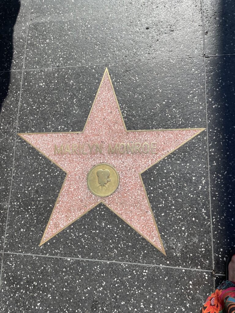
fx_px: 235
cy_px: 156
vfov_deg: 67.3
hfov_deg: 53.1
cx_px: 118
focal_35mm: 26
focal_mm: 4.2
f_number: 1.6
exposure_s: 1/2257
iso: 32
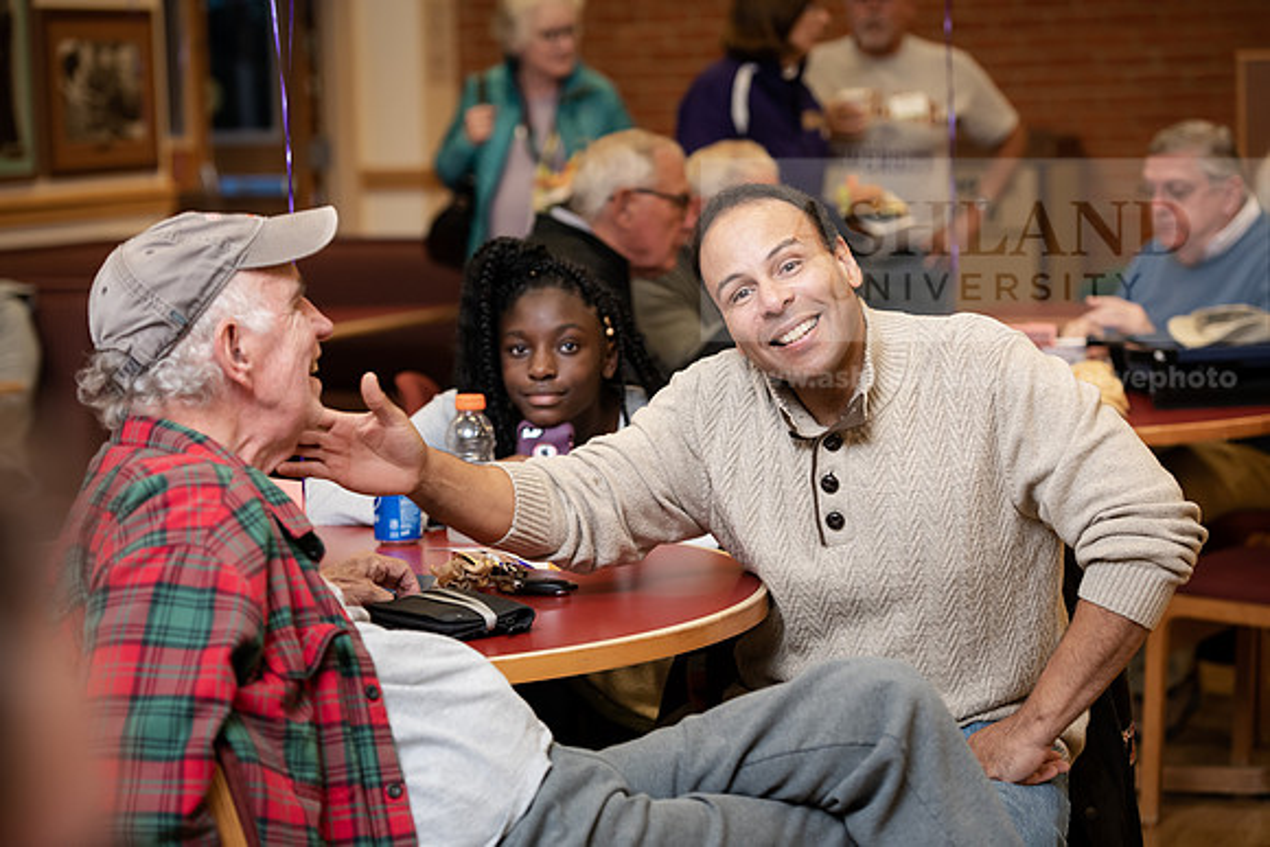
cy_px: 424
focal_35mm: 100
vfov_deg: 13.7
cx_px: 635
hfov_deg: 20.4
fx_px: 3528
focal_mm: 100
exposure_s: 1/200
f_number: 3.5
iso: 1000
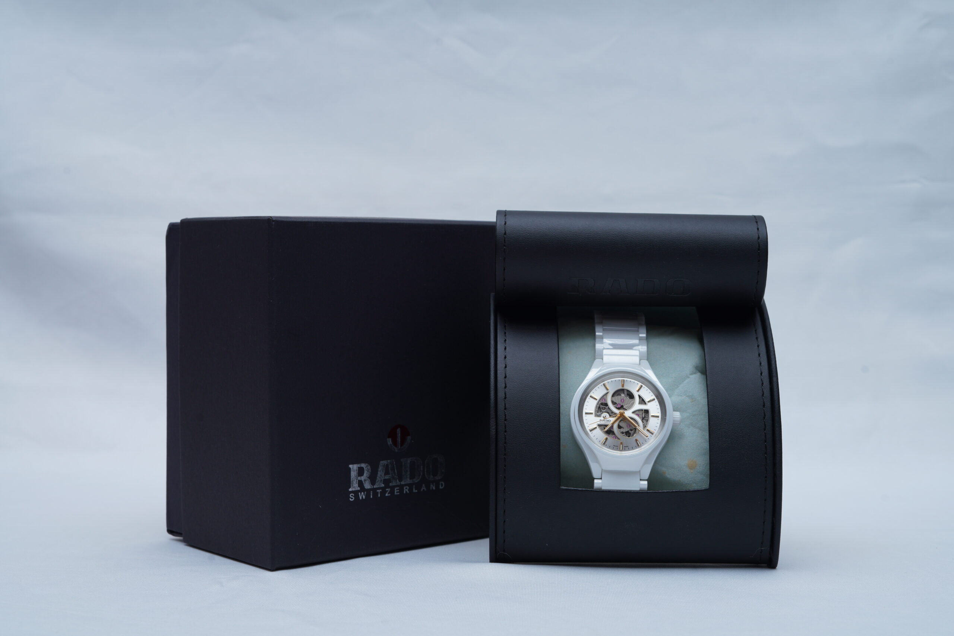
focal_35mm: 50
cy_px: 318
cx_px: 477
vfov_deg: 27.0
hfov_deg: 39.6
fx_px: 1325
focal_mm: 50
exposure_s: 1/160
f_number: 9
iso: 125
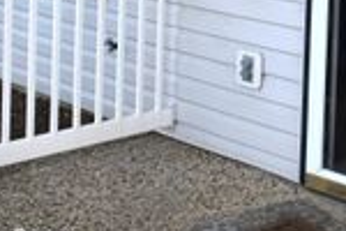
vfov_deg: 14.2
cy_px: -112
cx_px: 450
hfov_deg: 20.6
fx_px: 865
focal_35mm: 90
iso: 400
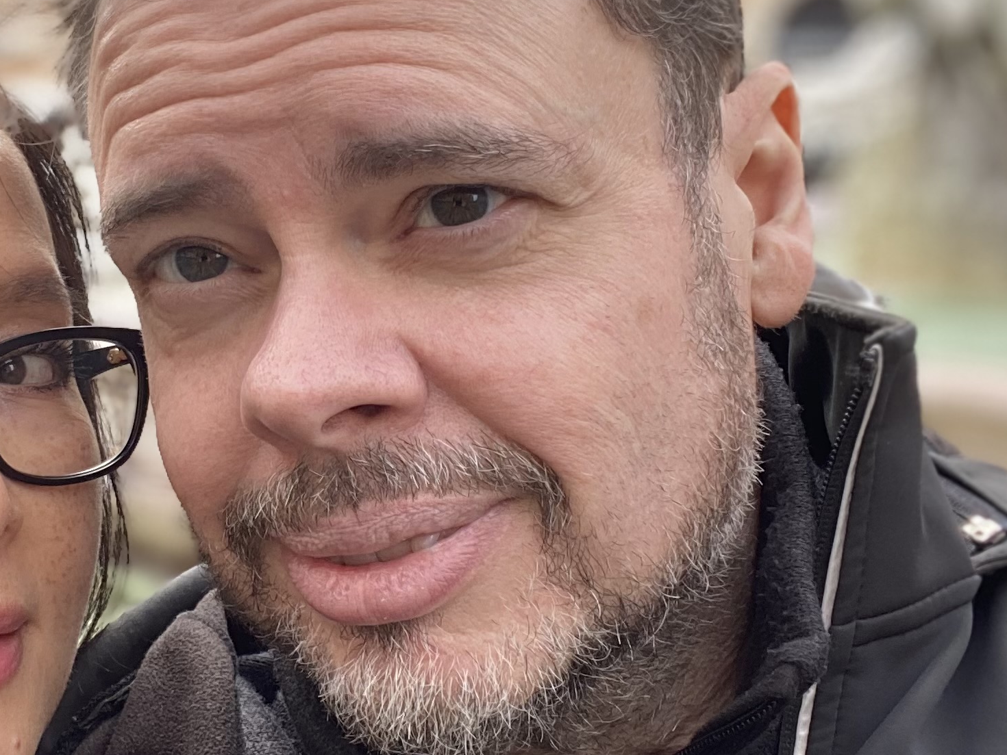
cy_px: 344
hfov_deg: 30.1
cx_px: 232
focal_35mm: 63
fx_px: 1833
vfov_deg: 23.3
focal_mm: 2.71
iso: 25
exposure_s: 1/122
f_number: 2.2
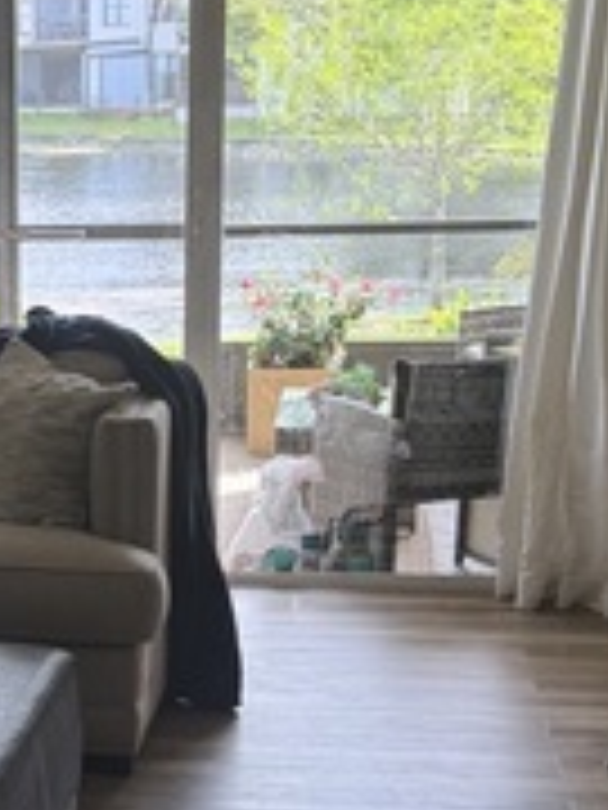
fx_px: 2084
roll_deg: +0.9
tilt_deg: -14.9
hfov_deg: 16.1
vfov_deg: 21.8
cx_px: -72
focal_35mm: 89
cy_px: 619
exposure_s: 1/151
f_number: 1.78
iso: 125
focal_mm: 6.76
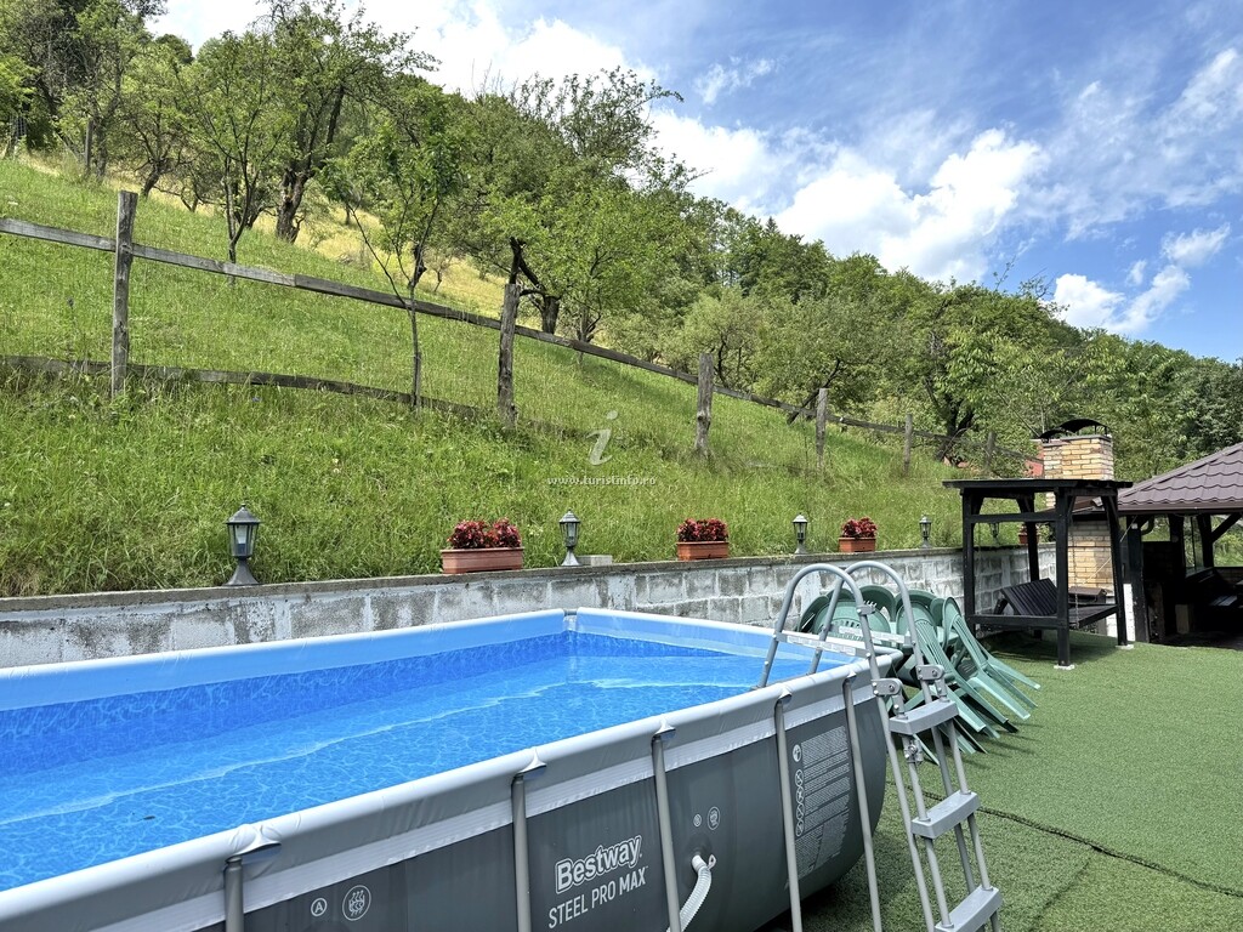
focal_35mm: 24
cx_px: 622
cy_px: 466
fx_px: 862
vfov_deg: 56.8
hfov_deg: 71.6
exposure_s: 1/3759
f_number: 1.78
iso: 80
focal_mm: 6.76
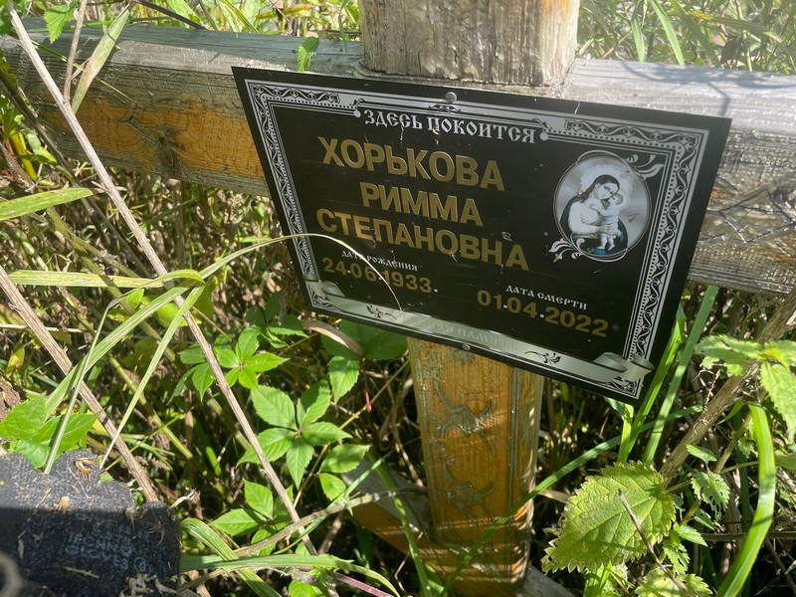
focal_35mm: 26
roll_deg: +8.5
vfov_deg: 53.1
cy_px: 298
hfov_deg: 67.3
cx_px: 398
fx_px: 598
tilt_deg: -42.3
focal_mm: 4.2
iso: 32
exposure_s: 1/703
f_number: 1.6
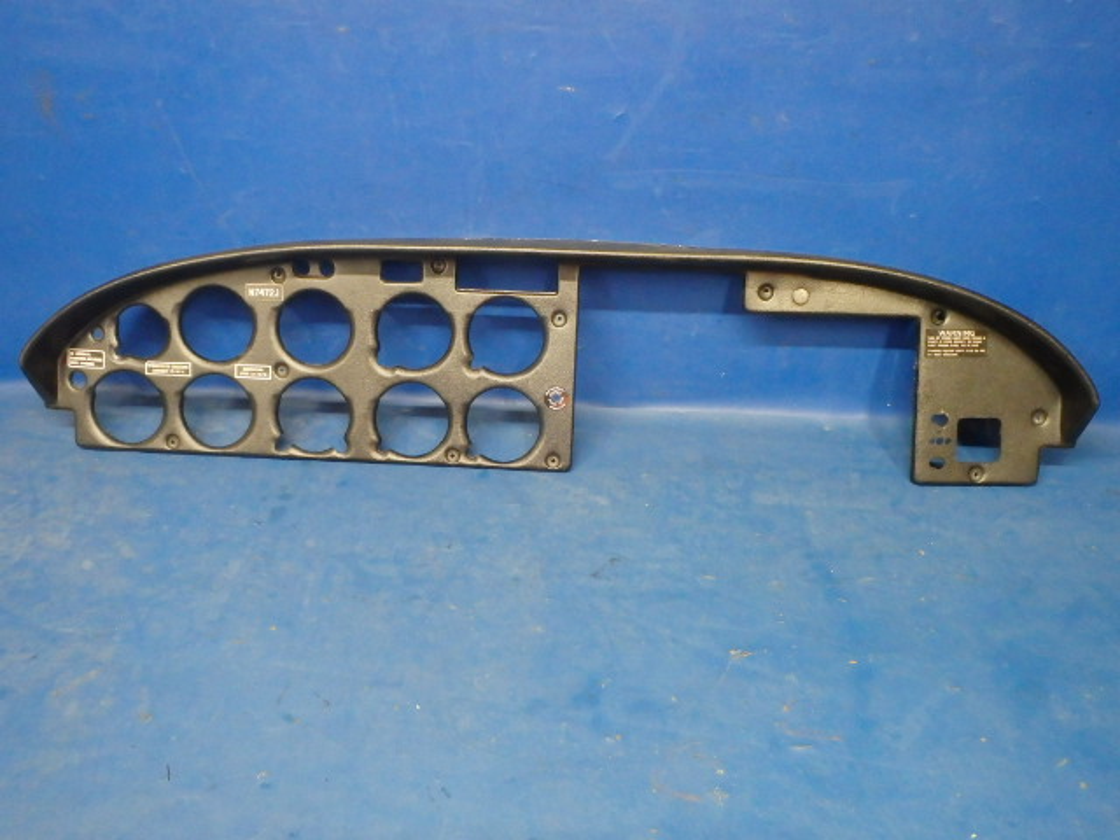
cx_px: 560
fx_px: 906
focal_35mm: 28
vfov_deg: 49.7
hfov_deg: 63.4
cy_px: 420
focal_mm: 5
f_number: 3.9
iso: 1250
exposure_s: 1/30
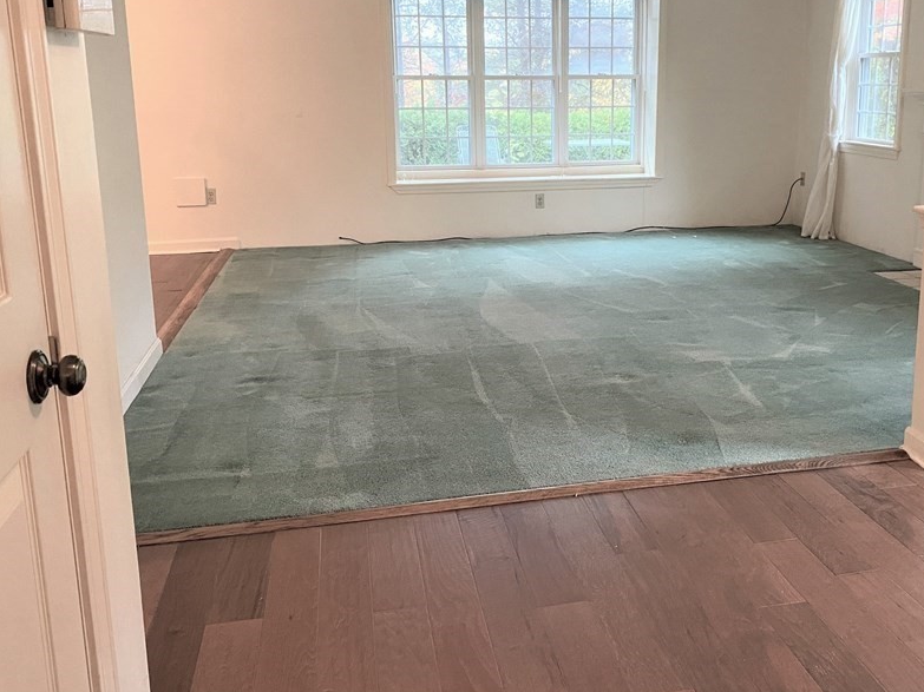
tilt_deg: -12.0
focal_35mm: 34
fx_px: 907
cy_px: 269
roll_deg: +0.0
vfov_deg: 41.5
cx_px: 545
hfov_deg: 53.7
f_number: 1.8
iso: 500
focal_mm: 4.25
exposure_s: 1/40
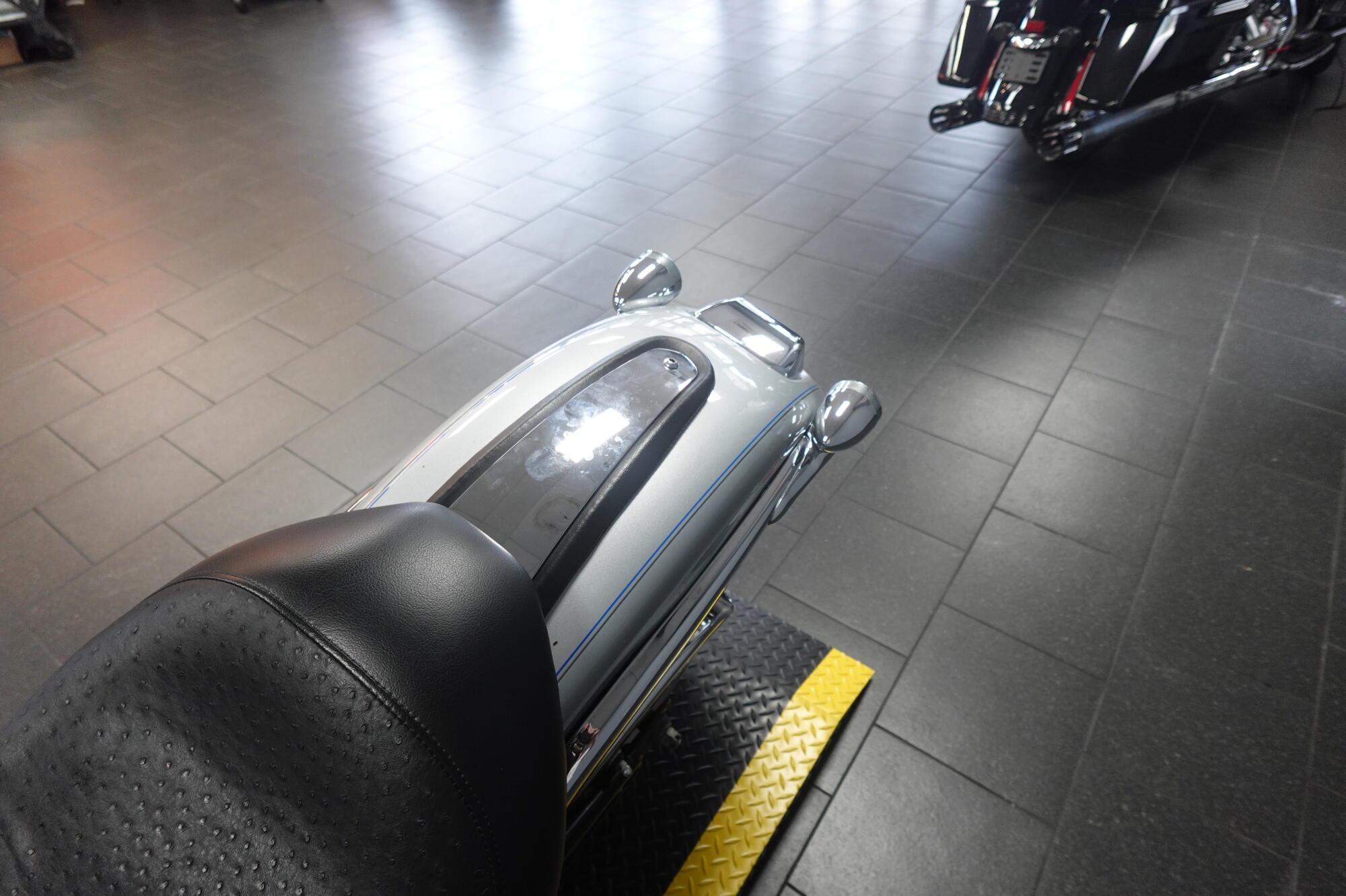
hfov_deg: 84.0
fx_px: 748
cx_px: 673
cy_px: 448
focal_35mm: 20
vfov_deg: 61.9
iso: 500
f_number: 2
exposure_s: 1/80
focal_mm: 7.6
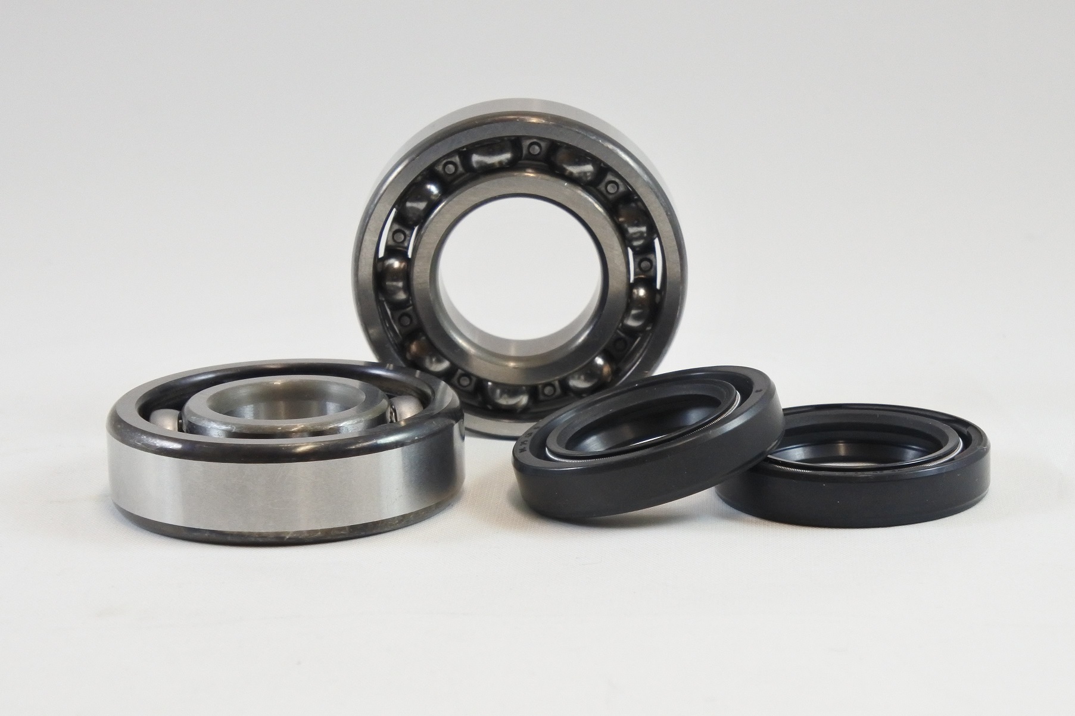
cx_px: 538
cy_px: 358
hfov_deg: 25.1
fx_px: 2418
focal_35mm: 81
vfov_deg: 16.9
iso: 800
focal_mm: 30
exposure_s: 1/125
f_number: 5.6
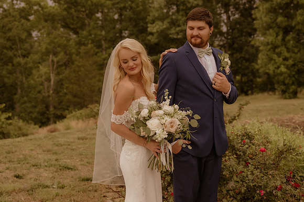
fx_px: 515
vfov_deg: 22.2
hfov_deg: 32.9
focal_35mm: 61
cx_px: 152
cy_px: 101
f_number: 3.2
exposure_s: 1/1250
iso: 1000
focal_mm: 41
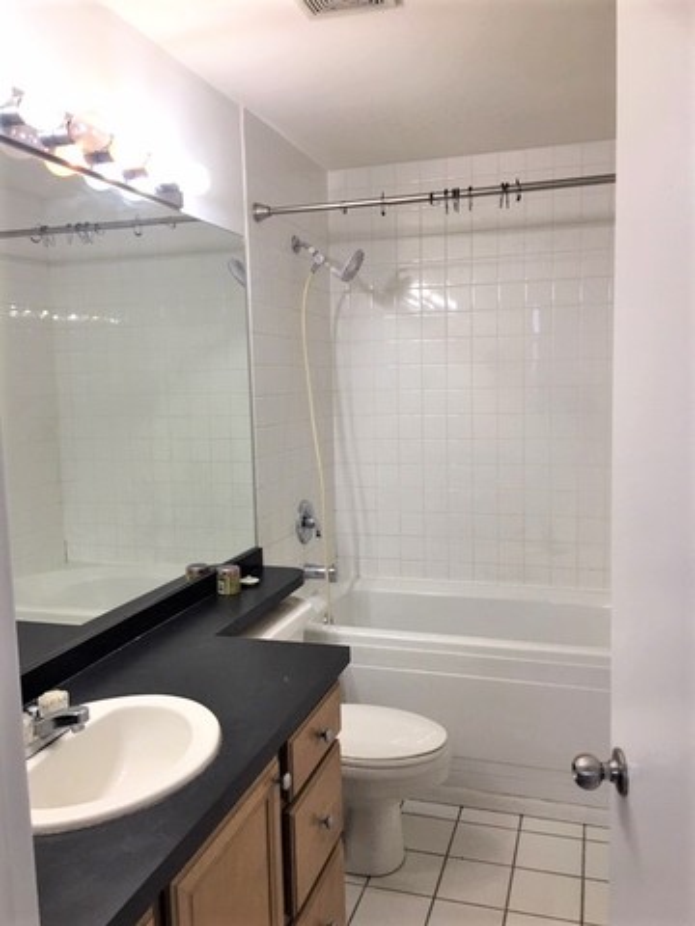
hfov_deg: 48.2
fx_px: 776
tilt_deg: -4.4
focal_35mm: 29
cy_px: 463
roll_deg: +1.7
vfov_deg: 61.7
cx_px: 348
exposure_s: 1/30
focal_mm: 4.15
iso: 32
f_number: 2.2
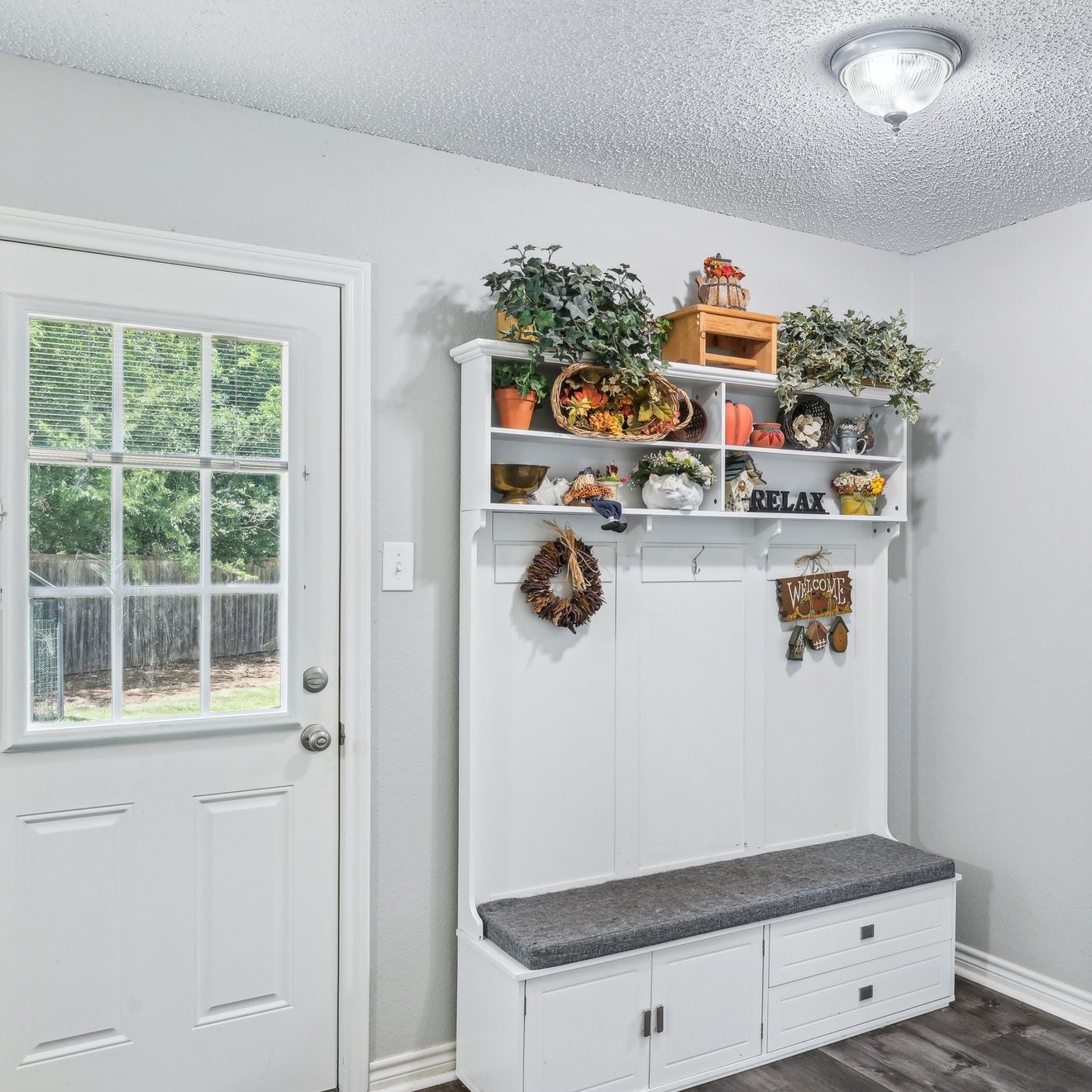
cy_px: 547
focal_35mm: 29
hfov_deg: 54.9
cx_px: 692
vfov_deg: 55.6
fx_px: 1035
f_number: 8
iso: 400
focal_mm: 22
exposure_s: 1/25
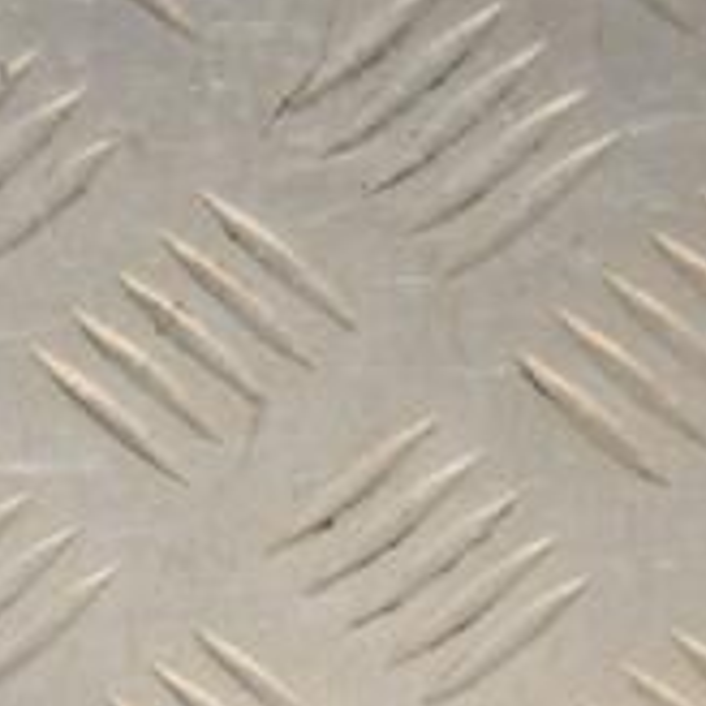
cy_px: 779
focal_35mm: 373
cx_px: -448
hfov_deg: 4.7
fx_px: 8607
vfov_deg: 4.7
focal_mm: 80
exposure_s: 1/200
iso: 800
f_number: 7.1
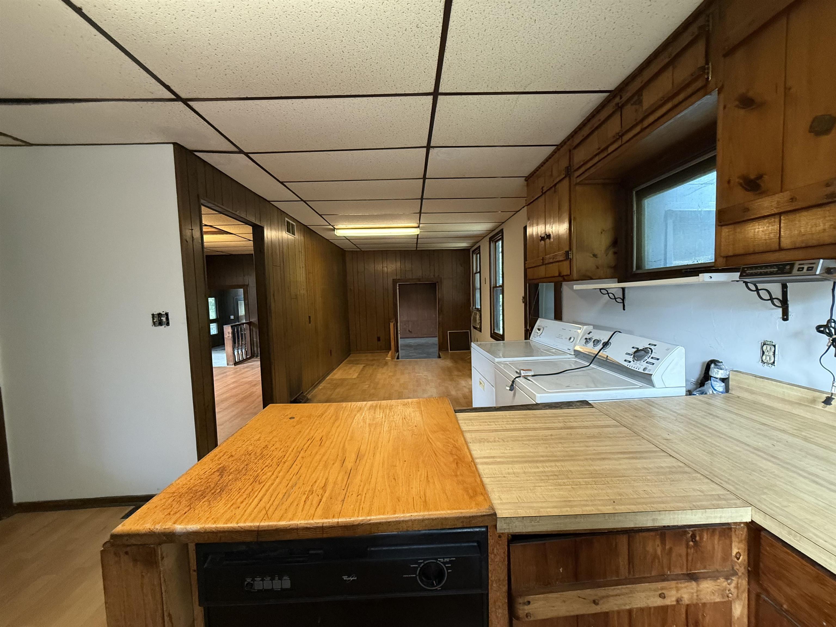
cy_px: 314
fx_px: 338
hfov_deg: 102.1
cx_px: 418
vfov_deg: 85.7
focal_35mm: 14
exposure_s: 1/60
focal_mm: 2.22
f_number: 2.2
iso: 500
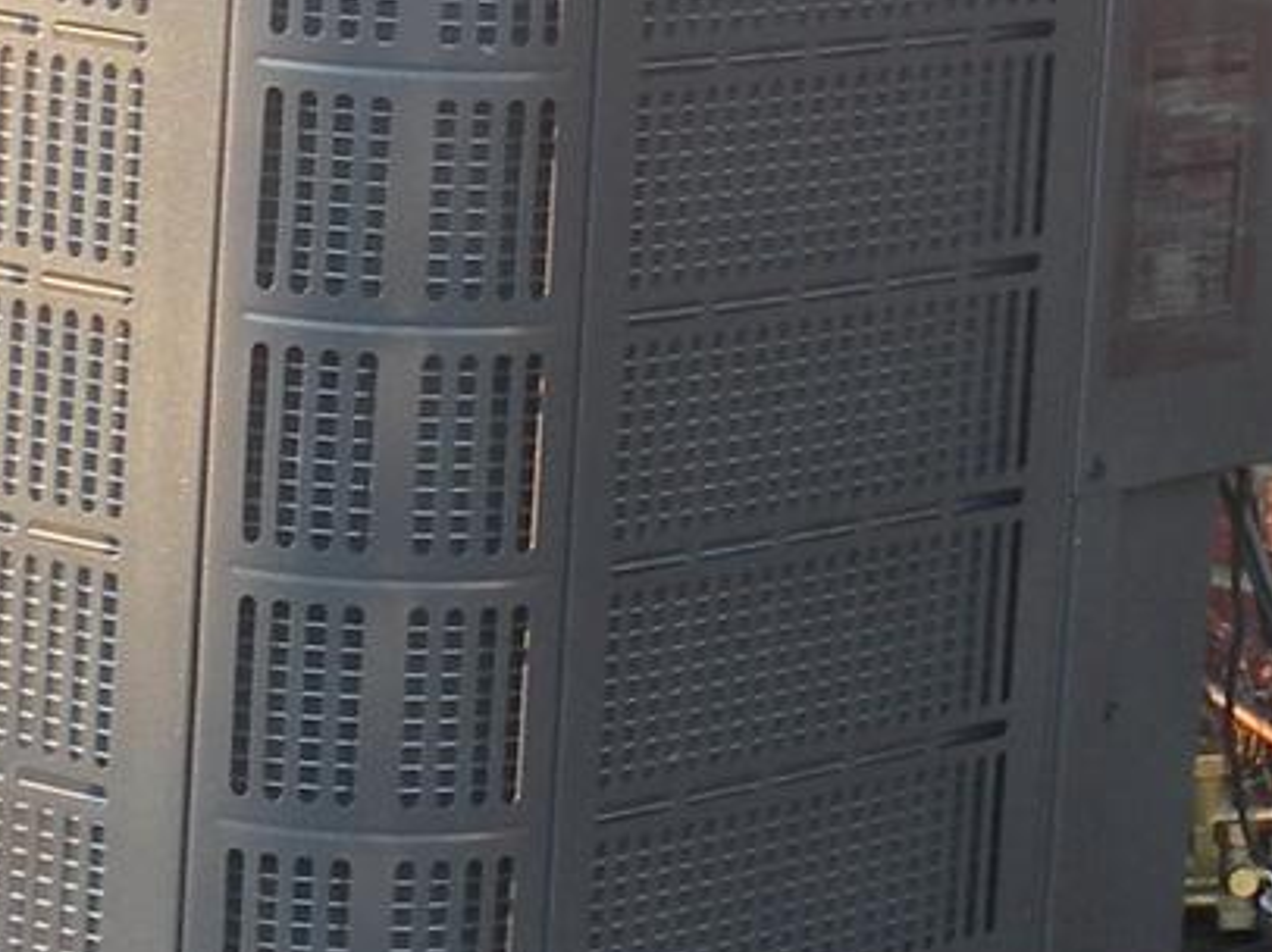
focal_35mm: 212
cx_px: 705
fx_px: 7786
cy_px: -204
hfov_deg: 9.3
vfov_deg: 6.9
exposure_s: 1/53.7
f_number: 3.2
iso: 69
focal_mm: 7.4
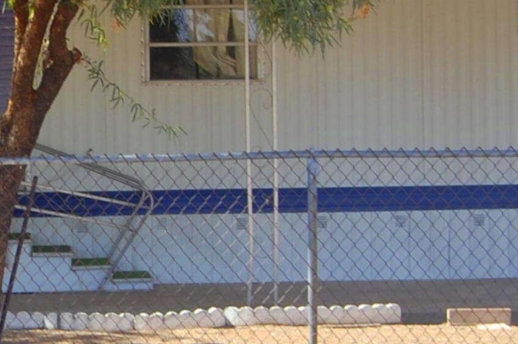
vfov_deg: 8.3
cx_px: -42
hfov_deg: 12.3
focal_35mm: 165
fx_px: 2369
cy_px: 205
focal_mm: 31
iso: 200
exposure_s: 1/200
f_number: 7.1
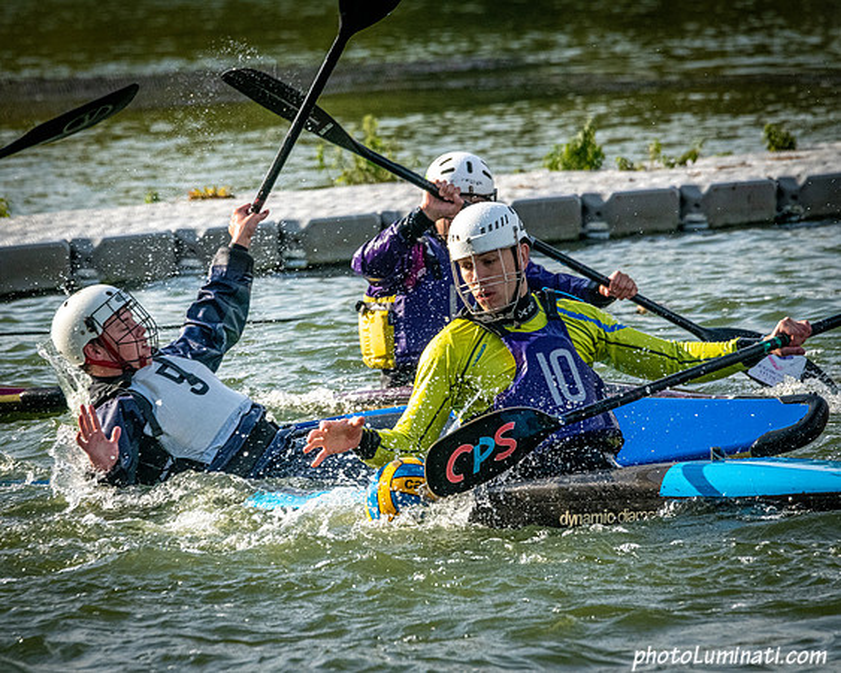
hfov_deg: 4.0
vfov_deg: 3.2
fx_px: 12052
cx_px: 337
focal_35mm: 484
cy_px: 360
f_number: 10
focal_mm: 400
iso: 2500
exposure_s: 1/3200
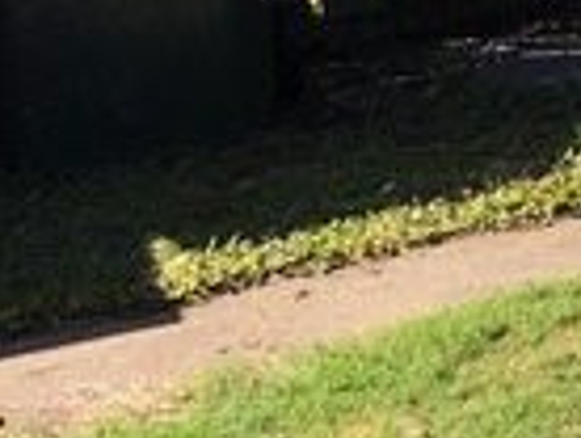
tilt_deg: -8.7
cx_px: 1406
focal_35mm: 168
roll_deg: +5.4
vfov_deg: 8.7
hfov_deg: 10.2
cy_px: -185
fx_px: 2825
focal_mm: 4.15
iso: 25
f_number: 2.2
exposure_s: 1/680
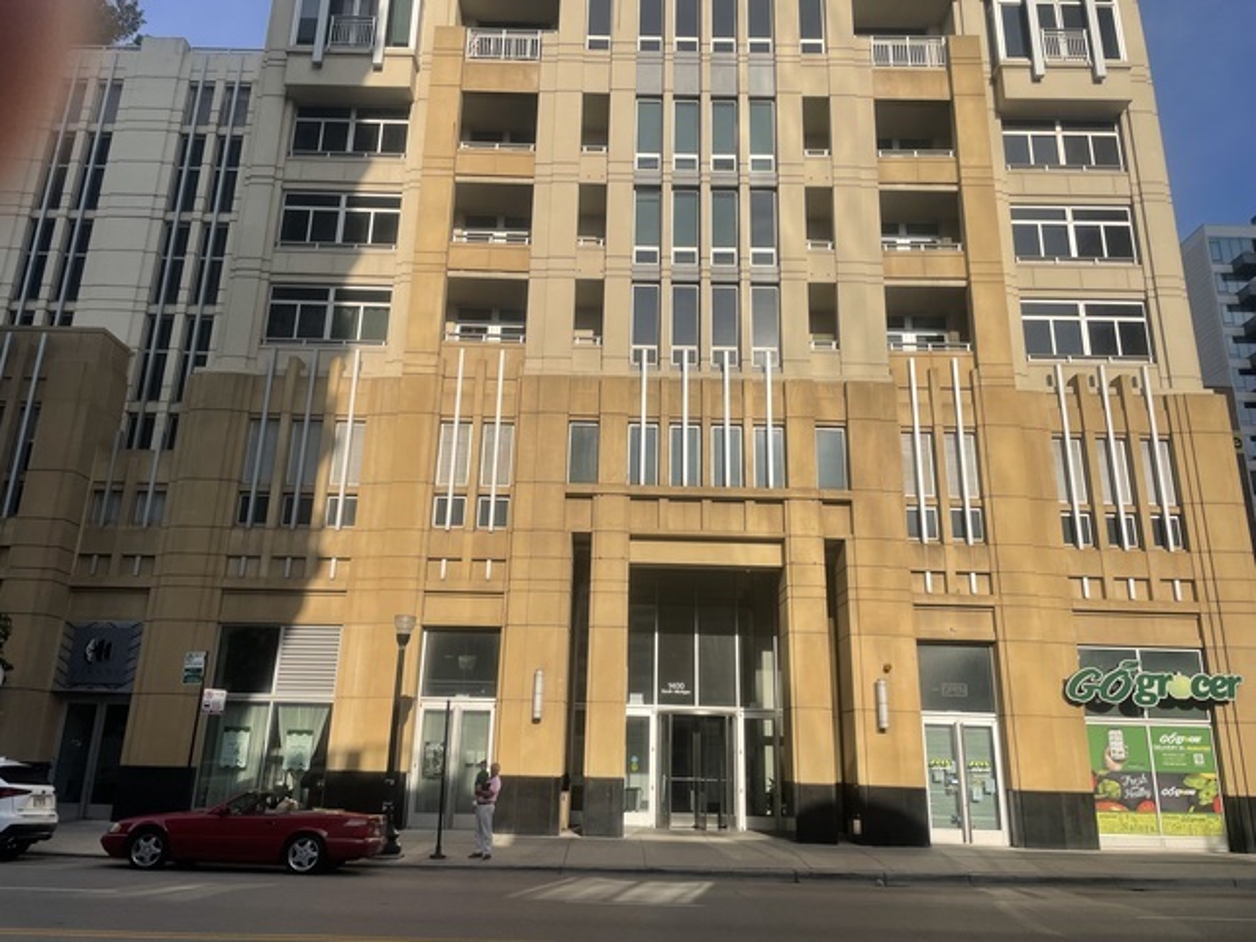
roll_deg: -1.2
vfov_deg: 53.1
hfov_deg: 67.3
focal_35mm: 26
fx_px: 943
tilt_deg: +17.9
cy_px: 471
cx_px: 628
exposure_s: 1/5291
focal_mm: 4.2
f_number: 1.6
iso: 32
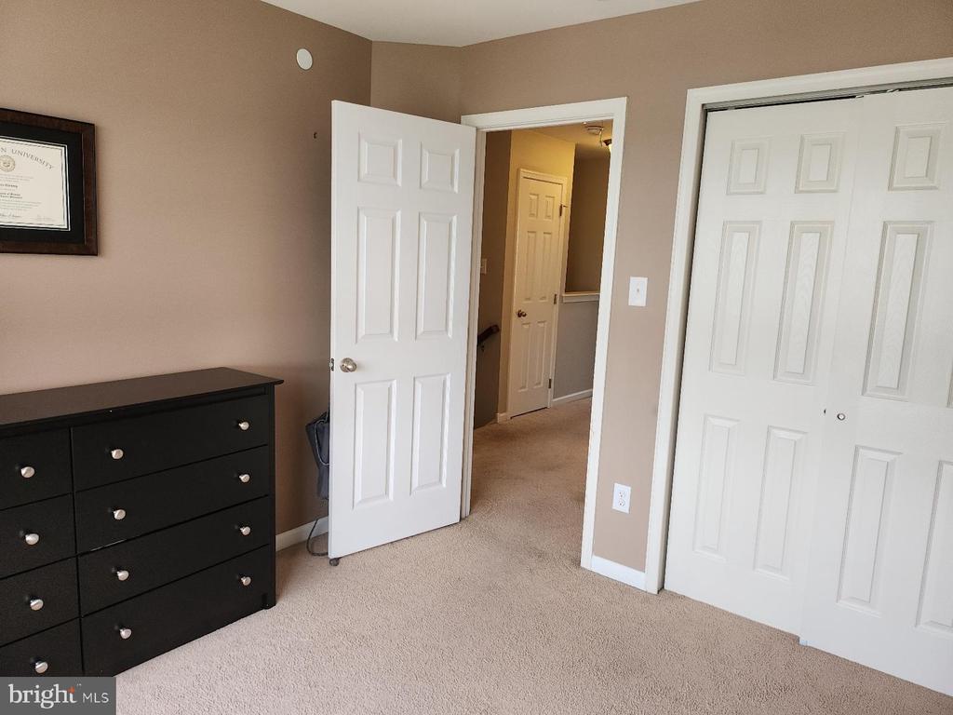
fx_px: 661
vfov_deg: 56.8
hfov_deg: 71.6
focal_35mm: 24
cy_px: 358
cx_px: 476
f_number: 1.8
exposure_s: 1/120
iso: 80
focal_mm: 5
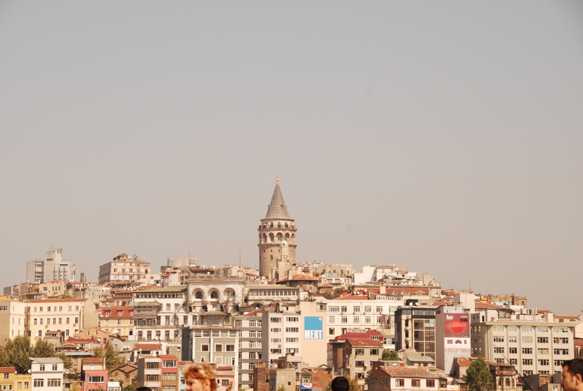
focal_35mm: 112
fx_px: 1824
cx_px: 292
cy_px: 196
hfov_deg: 18.2
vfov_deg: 12.2
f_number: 10
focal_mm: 75
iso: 200
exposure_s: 1/400
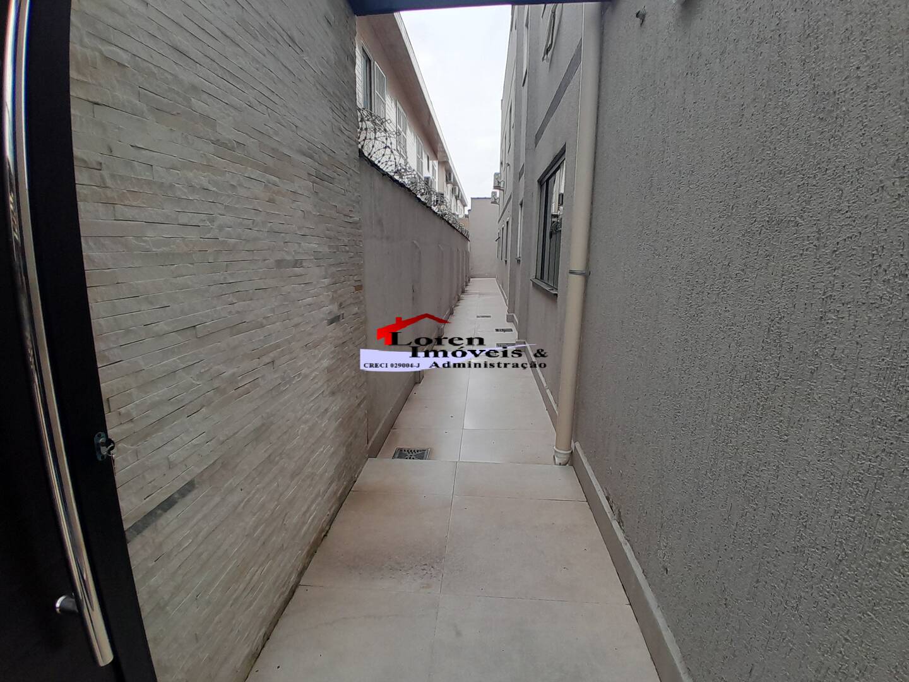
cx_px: 454
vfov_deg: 74.7
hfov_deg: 91.0
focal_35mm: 17
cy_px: 341
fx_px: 446
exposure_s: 1/152
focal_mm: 1.46
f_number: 2.2
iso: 40
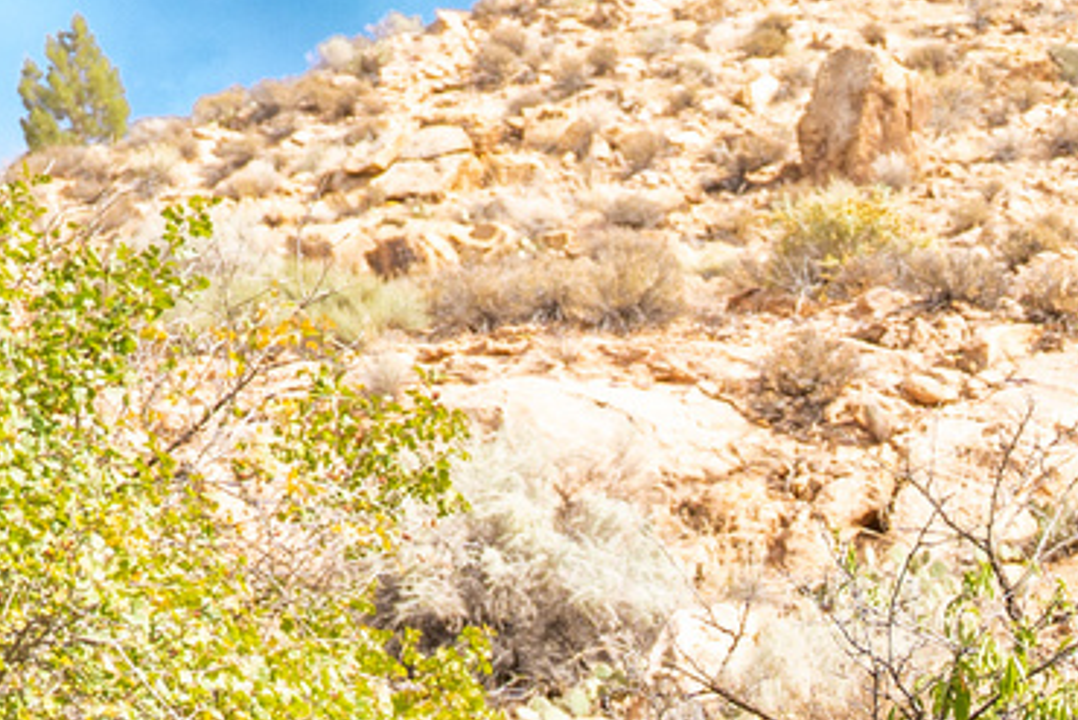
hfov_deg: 13.2
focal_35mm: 141
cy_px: 1360
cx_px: 1908
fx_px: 4224
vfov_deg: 9.2
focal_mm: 25.5
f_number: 4
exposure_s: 1/500
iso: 200
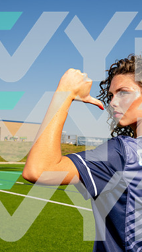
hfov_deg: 21.8
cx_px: 124
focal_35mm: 54
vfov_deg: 38.5
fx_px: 362
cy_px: 127
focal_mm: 34
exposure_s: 1/125
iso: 50
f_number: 7.1
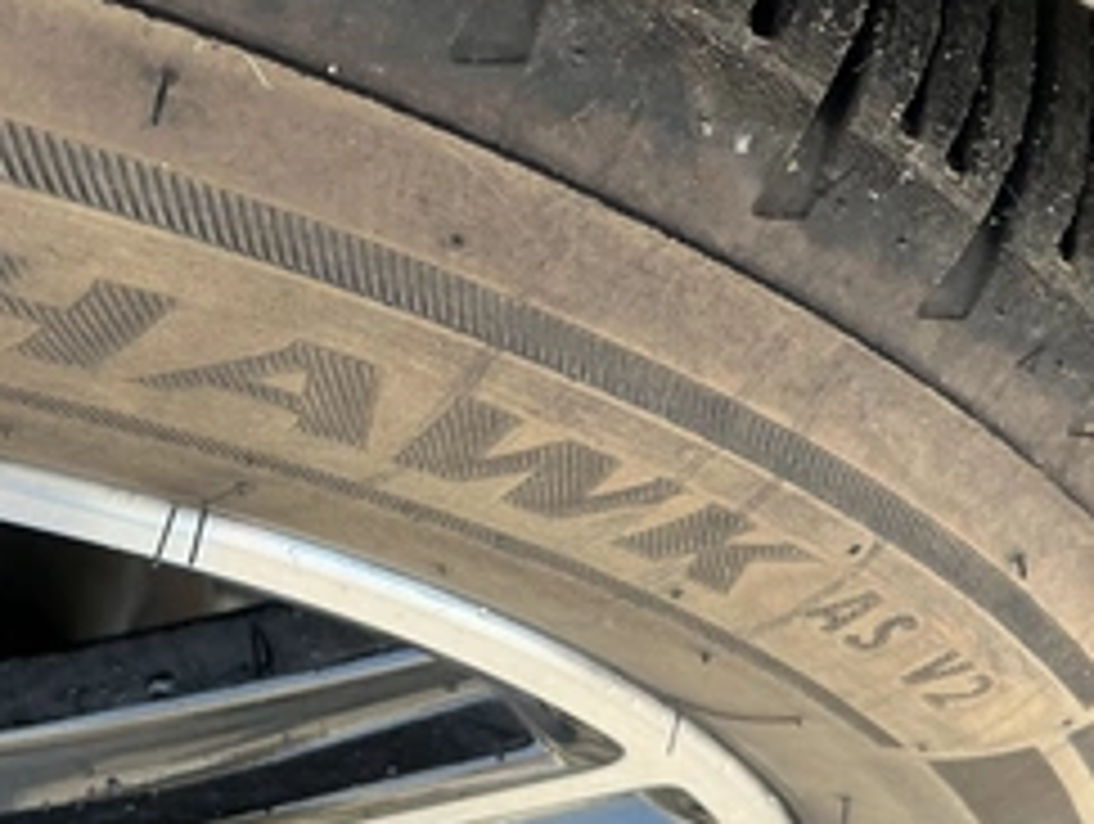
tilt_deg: -49.7
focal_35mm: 46
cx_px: 536
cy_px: 288
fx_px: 1456
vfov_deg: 31.4
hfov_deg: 41.2
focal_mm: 3
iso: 25
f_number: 1.8
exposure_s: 1/140
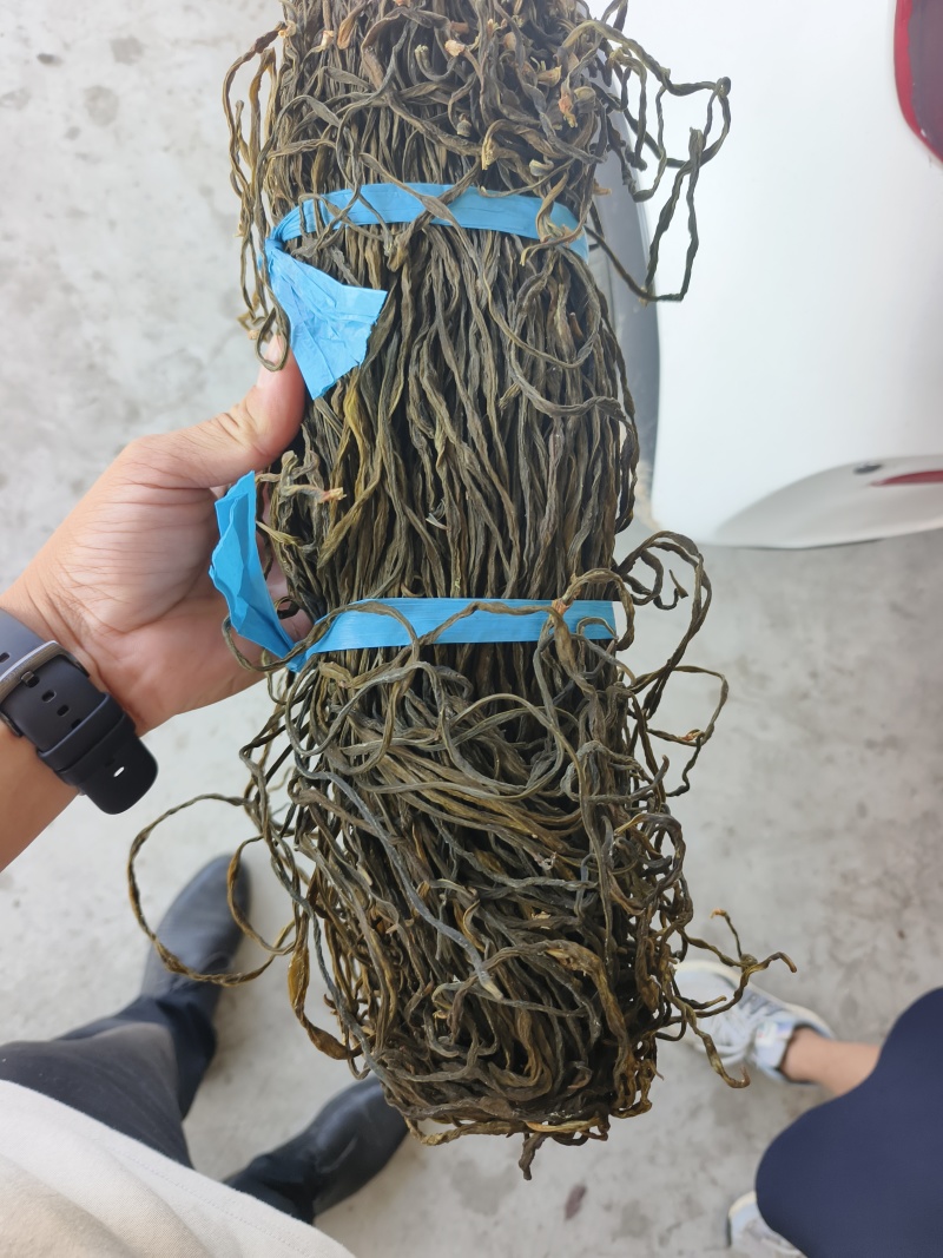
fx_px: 836
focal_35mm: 23
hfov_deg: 58.9
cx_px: 472
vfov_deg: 73.9
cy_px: 629
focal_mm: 5.5
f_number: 1.75
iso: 81
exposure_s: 1/100
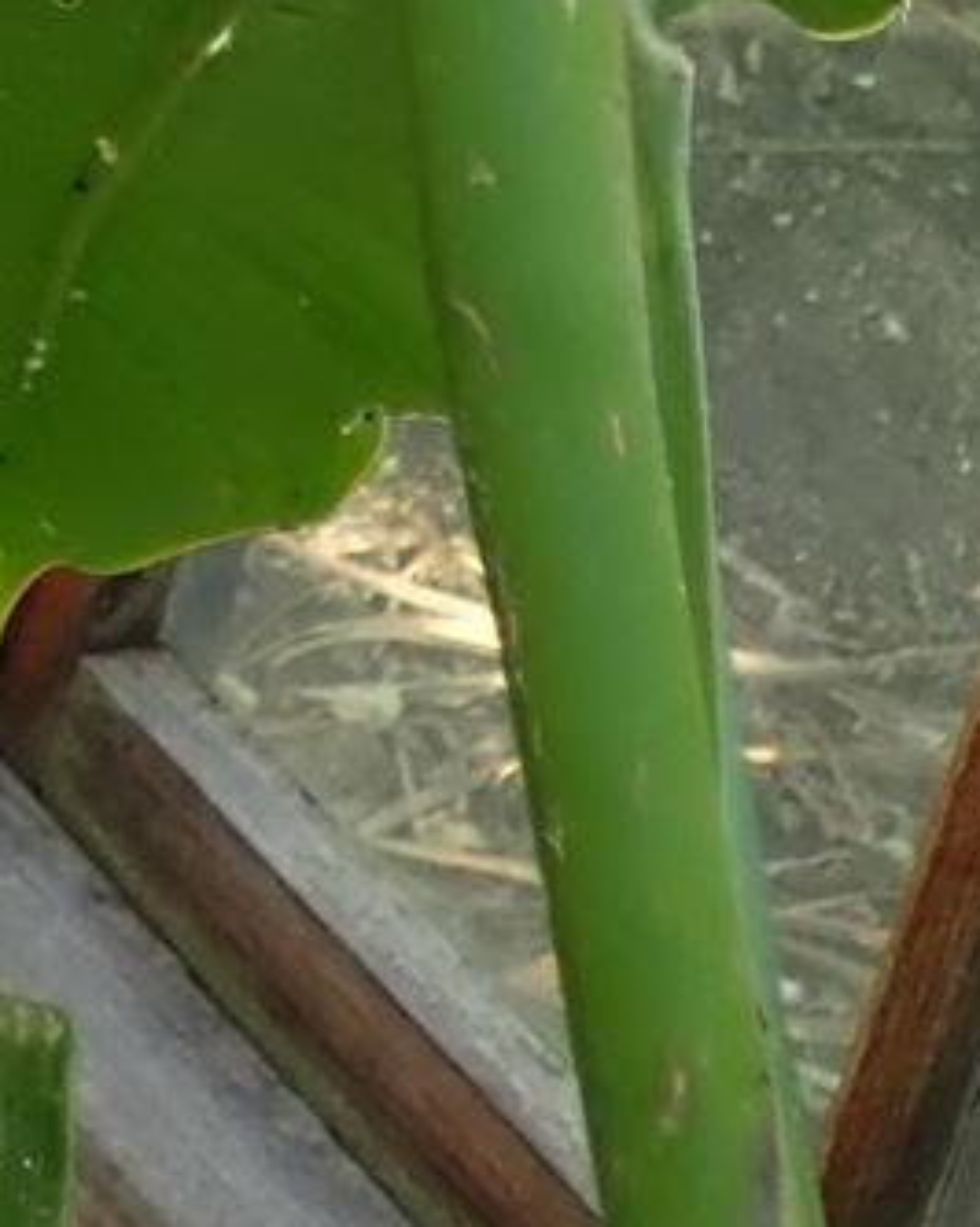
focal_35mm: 176
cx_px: -1503
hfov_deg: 8.0
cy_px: -630
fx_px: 6387
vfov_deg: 10.6
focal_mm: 5.5
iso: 100
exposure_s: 1/80
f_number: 2.3
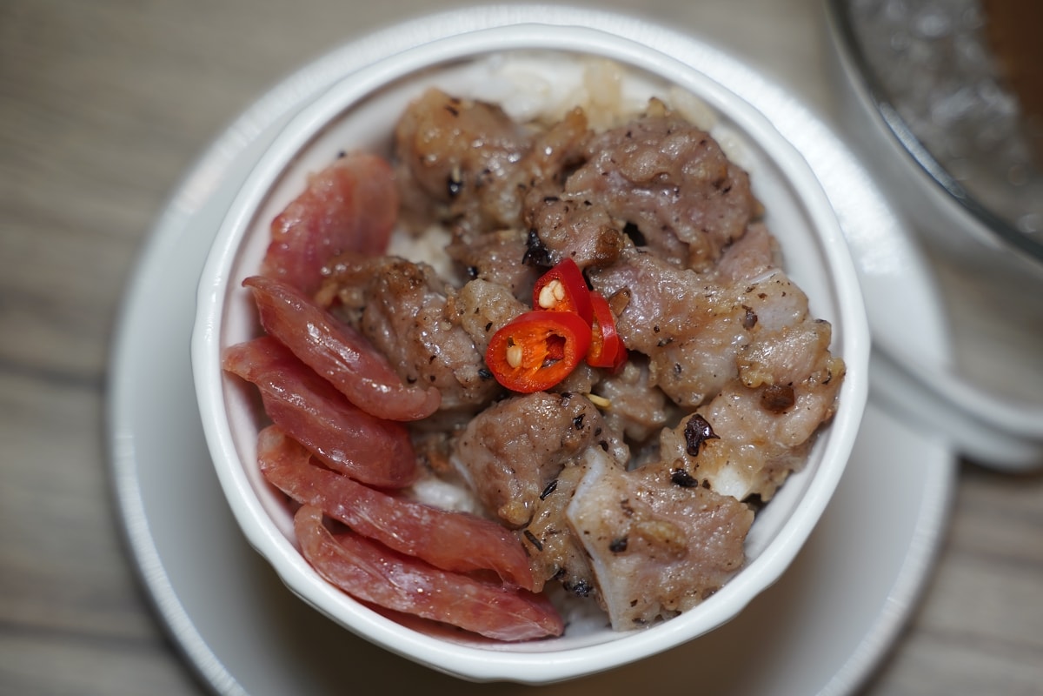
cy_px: 348
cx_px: 522
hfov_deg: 27.0
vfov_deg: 18.2
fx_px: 2173
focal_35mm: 75
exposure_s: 1/80
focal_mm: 75
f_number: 4
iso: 200
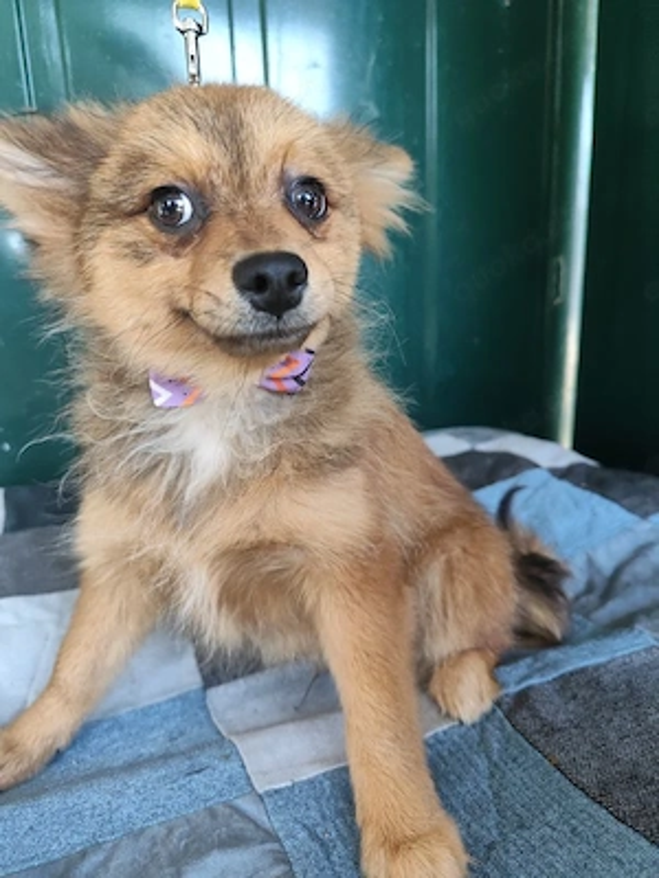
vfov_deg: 73.9
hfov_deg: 58.9
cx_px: 330
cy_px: 439
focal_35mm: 23
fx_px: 584
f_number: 1.65
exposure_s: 1/100
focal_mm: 6.19
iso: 400
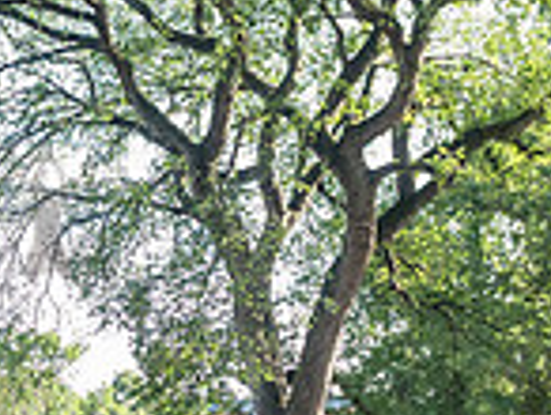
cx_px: 45
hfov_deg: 20.6
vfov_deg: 15.0
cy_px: 575
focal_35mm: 93
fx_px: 1483
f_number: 3.5
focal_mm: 24
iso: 800
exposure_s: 1/500
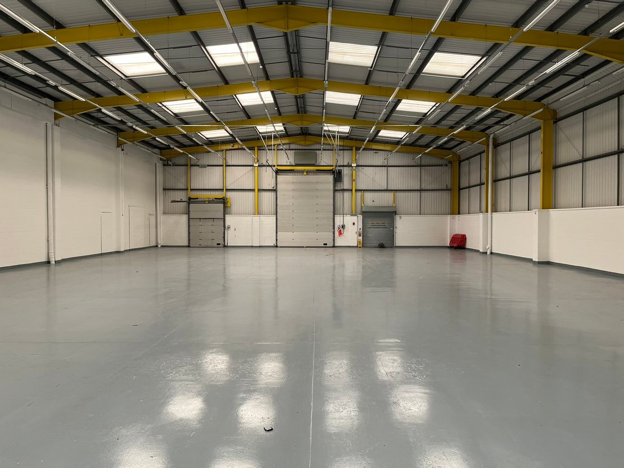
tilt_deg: -1.0
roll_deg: +0.0
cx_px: 312
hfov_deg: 67.3
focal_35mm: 26
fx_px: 469
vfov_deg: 53.1
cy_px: 234
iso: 125
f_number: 1.6
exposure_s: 1/99
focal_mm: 5.1
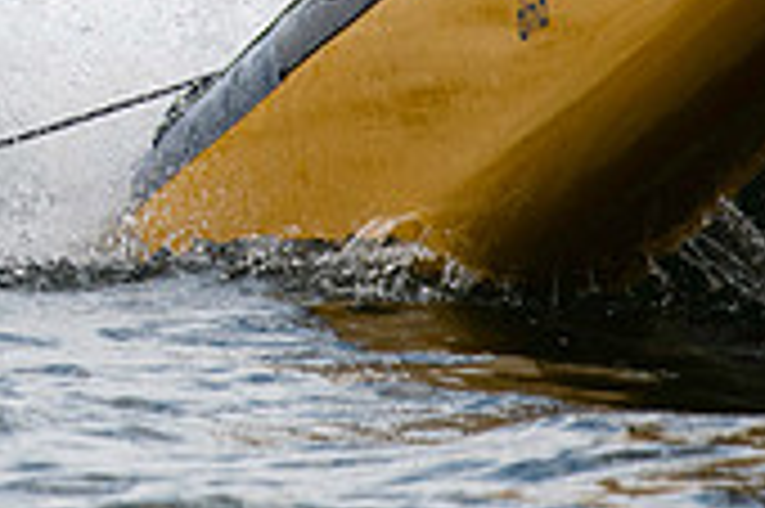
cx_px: -212
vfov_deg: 0.9
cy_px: -276
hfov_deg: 1.3
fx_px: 32926
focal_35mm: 1551
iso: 400
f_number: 5
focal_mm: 300
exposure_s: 1/6400
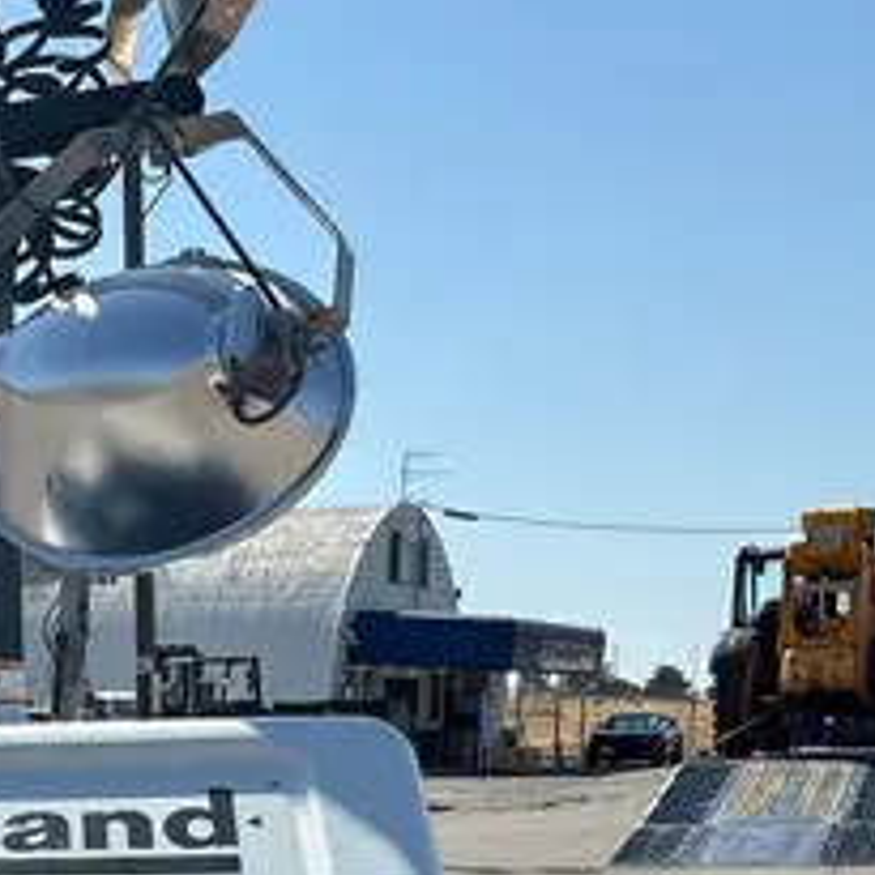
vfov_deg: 18.8
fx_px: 2345
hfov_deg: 20.4
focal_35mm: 82
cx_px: -21
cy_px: 1287
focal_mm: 5.96
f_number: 1.6
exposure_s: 1/4082
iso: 50
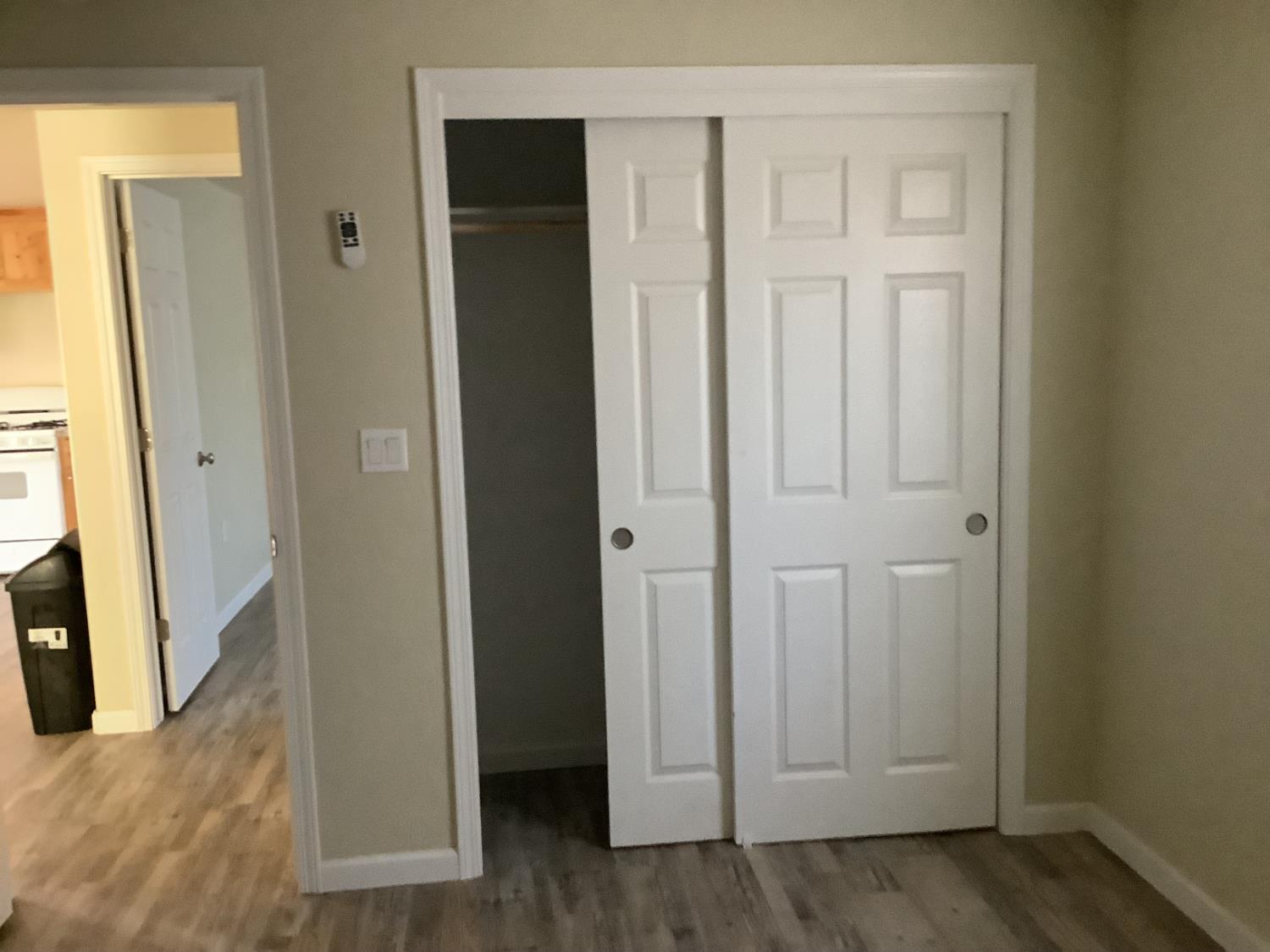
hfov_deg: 58.4
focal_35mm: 31
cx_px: 635
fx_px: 1137
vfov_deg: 45.4
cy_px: 476
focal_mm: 3.3
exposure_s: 1/30
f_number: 2.4
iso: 500
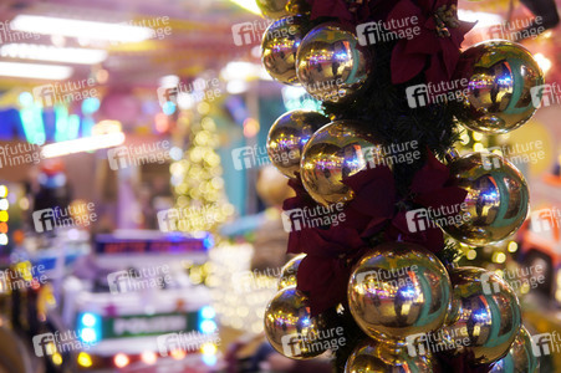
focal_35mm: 45
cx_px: 280
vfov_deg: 29.8
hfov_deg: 43.6
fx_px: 701
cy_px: 186
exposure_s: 1/40
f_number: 1.4
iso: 100
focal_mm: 30
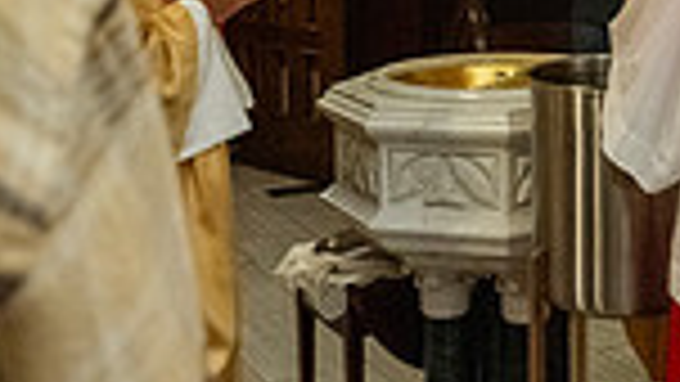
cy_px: -81
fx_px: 1353
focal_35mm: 75
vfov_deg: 15.5
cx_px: 666
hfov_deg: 26.8
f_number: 6.3
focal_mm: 24
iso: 5000
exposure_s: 1/60
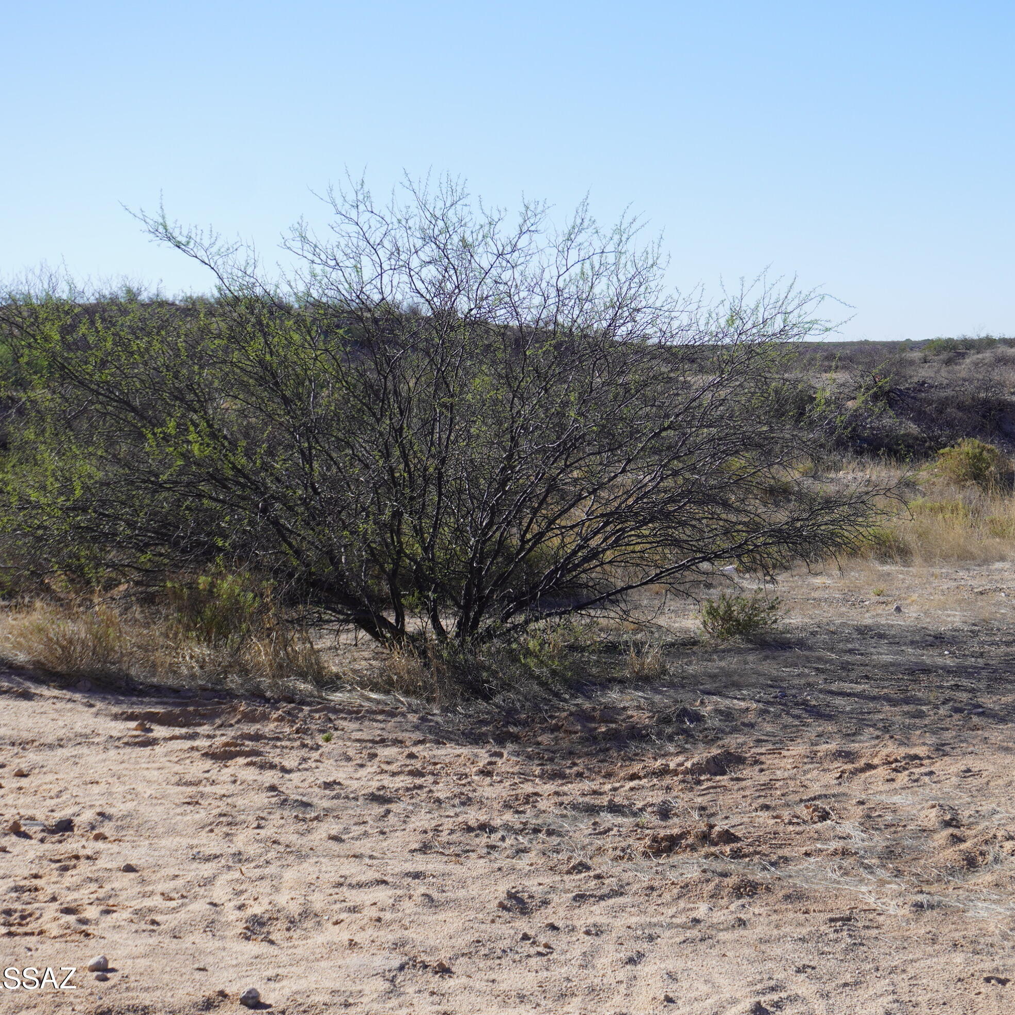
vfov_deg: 24.7
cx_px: 642
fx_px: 2322
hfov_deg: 24.6
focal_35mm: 70
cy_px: 510
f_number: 5.6
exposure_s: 1/500
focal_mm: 36
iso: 100
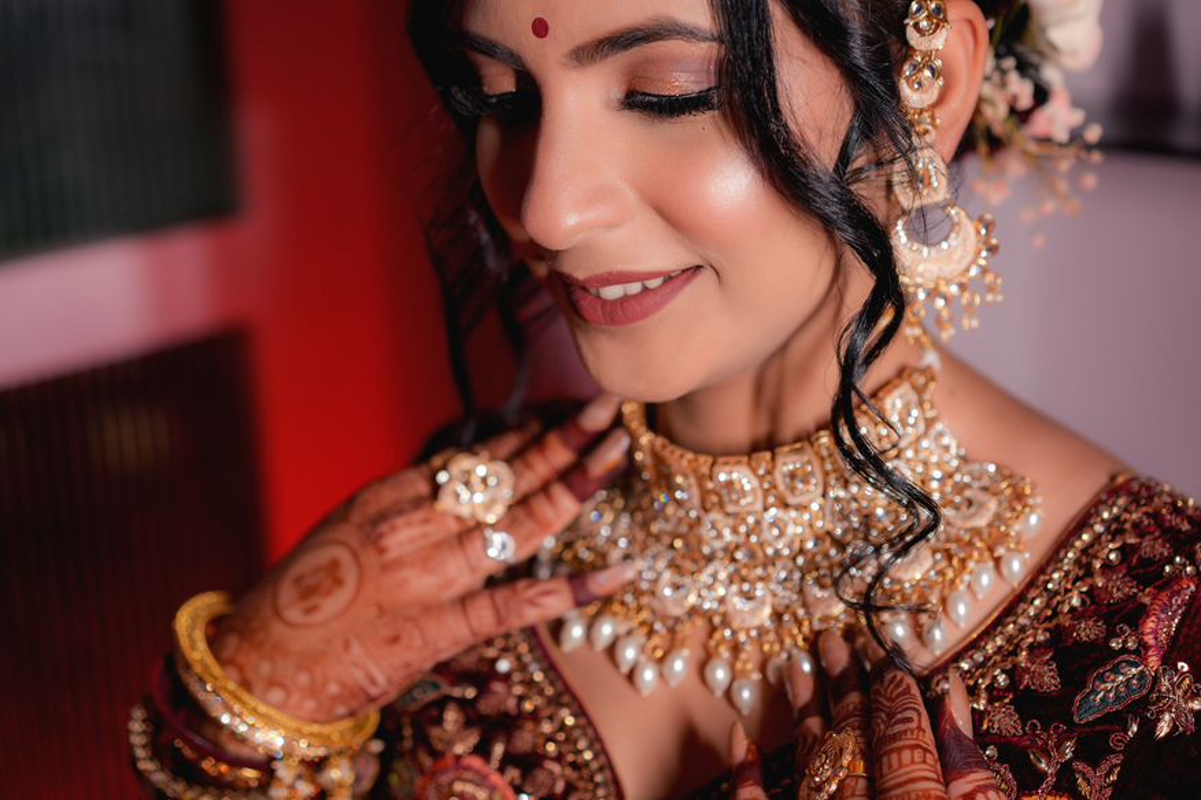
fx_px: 1835
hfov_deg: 36.2
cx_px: 600
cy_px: 400
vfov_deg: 24.6
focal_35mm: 55
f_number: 2.8
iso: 250
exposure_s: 1/100
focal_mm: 55
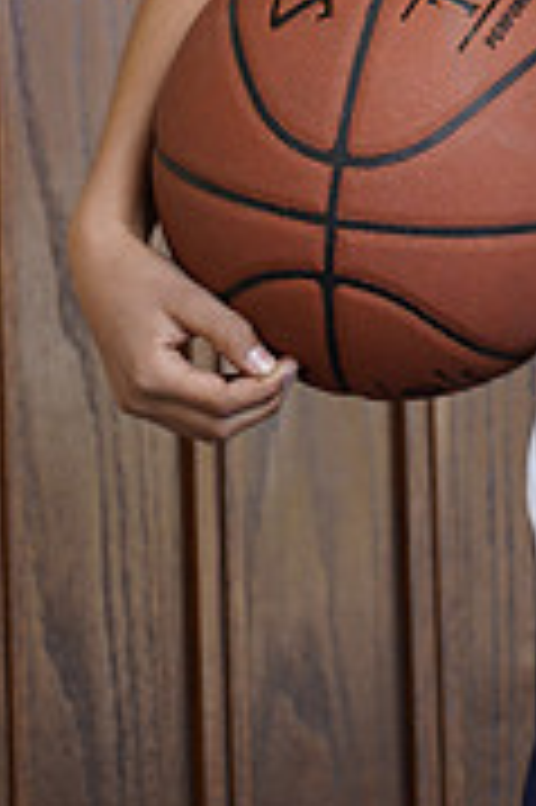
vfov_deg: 7.4
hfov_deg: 5.0
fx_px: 6153
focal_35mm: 275
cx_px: 698
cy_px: -239
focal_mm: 85
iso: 200
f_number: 5.6
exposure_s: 1/60
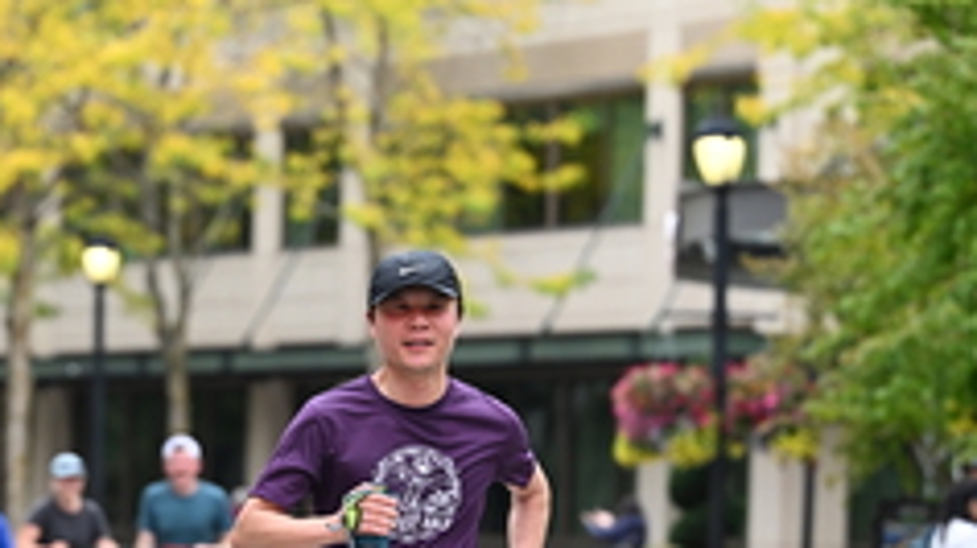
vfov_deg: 4.9
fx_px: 6421
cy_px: 346
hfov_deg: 8.7
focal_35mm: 248
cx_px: 369
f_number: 2.8
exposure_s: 1/2000
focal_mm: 102
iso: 640
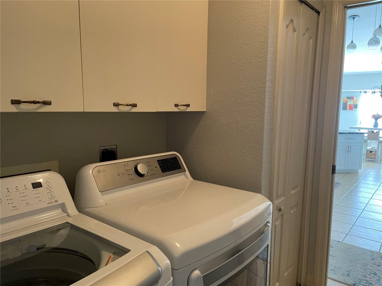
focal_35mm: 26
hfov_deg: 67.3
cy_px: 143
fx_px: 287
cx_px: 191
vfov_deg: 53.1
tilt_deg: -7.2
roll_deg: -0.5
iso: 320
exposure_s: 1/60
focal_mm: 4.2
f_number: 1.6
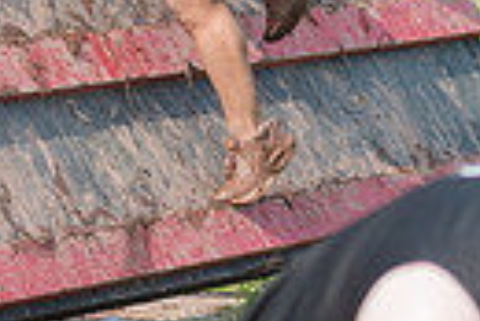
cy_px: -127
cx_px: 137
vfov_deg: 3.1
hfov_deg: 4.6
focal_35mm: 447
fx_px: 5967
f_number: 4.5
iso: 250
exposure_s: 1/1000
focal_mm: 100
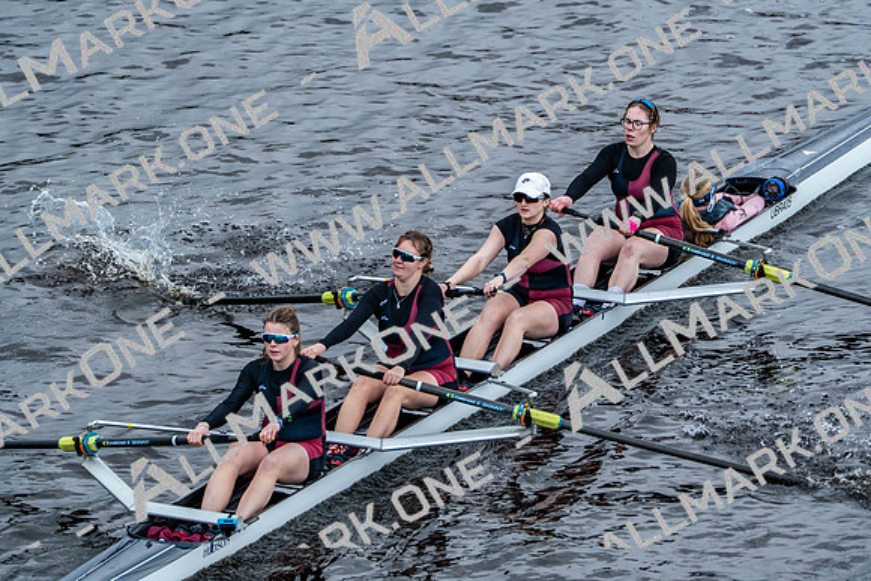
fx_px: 8687
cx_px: 436
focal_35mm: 359
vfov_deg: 3.8
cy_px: 290
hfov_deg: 5.7
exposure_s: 1/1000
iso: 1600
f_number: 6.3
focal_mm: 359
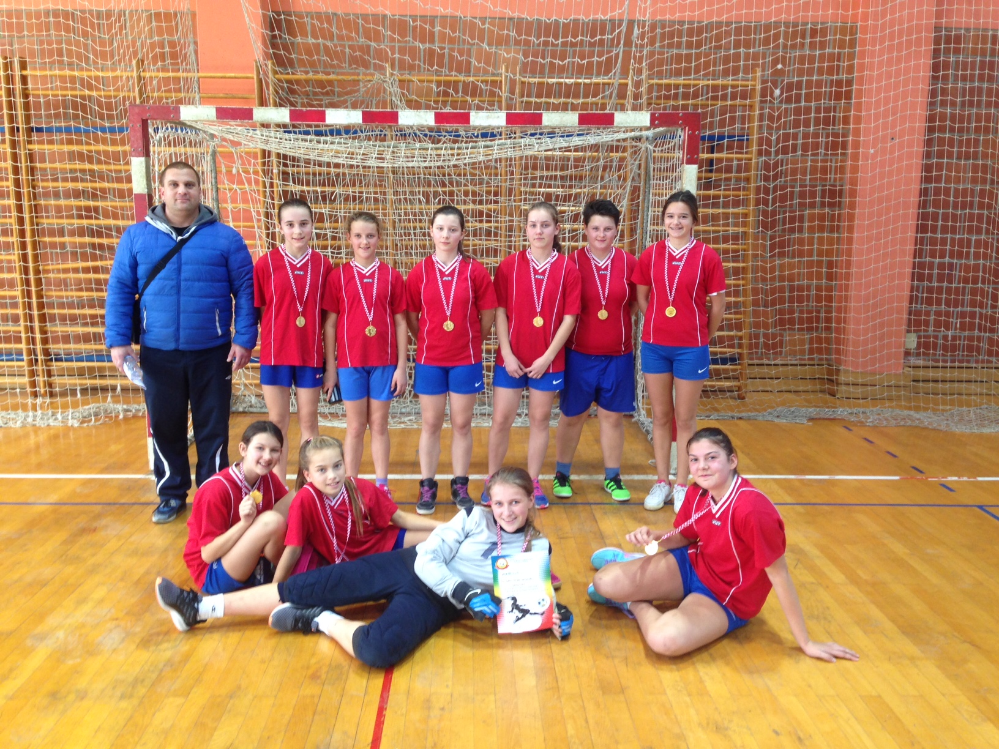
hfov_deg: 55.4
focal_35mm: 33
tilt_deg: -9.6
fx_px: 952
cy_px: 374
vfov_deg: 42.9
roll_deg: -1.0
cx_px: 500
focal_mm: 4.12
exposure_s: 1/20
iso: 80
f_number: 2.4
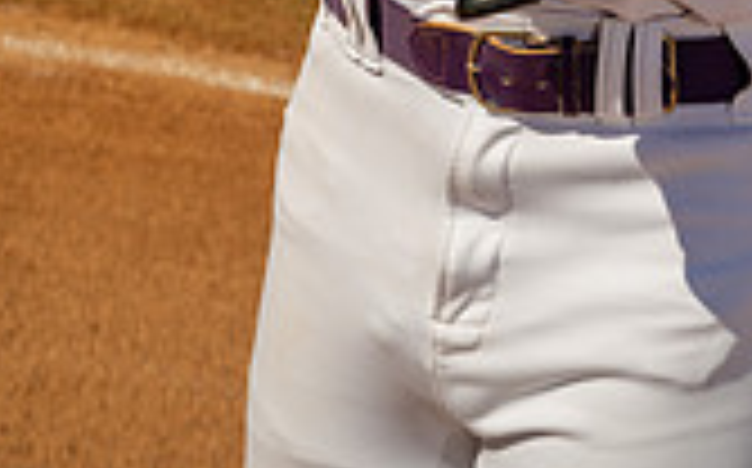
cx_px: 536
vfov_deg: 10.1
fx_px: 2416
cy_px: -531
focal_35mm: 118
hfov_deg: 17.6
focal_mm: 43
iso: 100
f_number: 5.6
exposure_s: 1/125
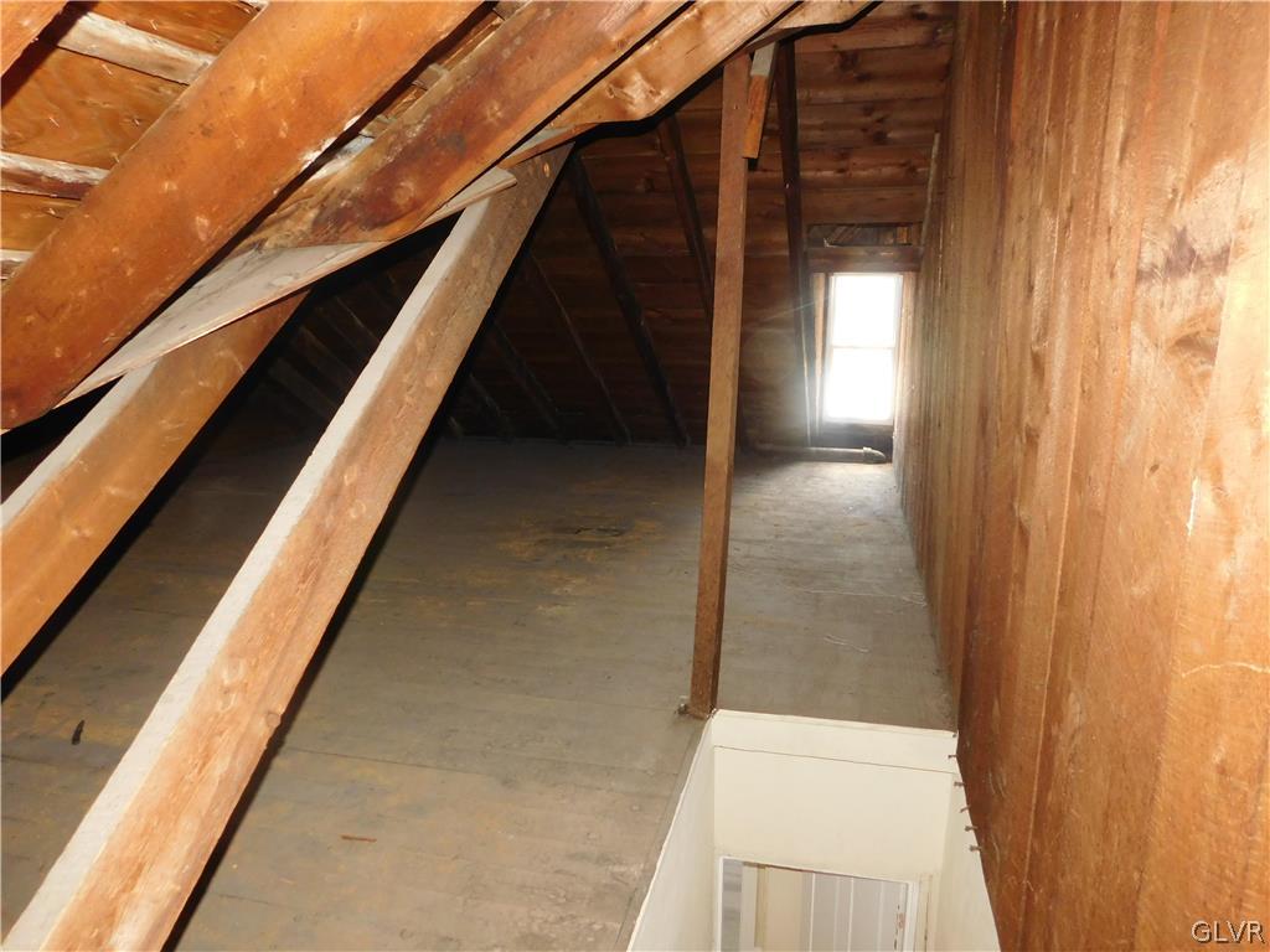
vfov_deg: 58.9
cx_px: 635
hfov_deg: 73.9
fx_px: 844
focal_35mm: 23
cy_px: 476
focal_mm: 4
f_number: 3
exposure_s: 1/30
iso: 280
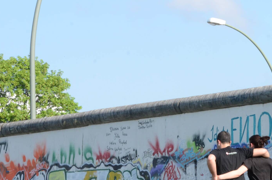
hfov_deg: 7.2
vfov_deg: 4.7
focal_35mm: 288
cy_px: 163
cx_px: 225
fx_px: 2171
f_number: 20
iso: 800
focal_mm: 105
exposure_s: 1/250
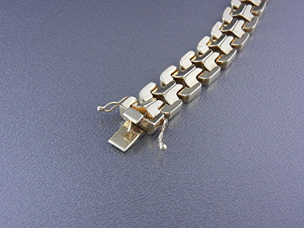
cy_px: 114
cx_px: 152
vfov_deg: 28.0
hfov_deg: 36.8
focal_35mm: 52
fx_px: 457
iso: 400
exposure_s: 1/24.6
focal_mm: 9.3
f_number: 3.9
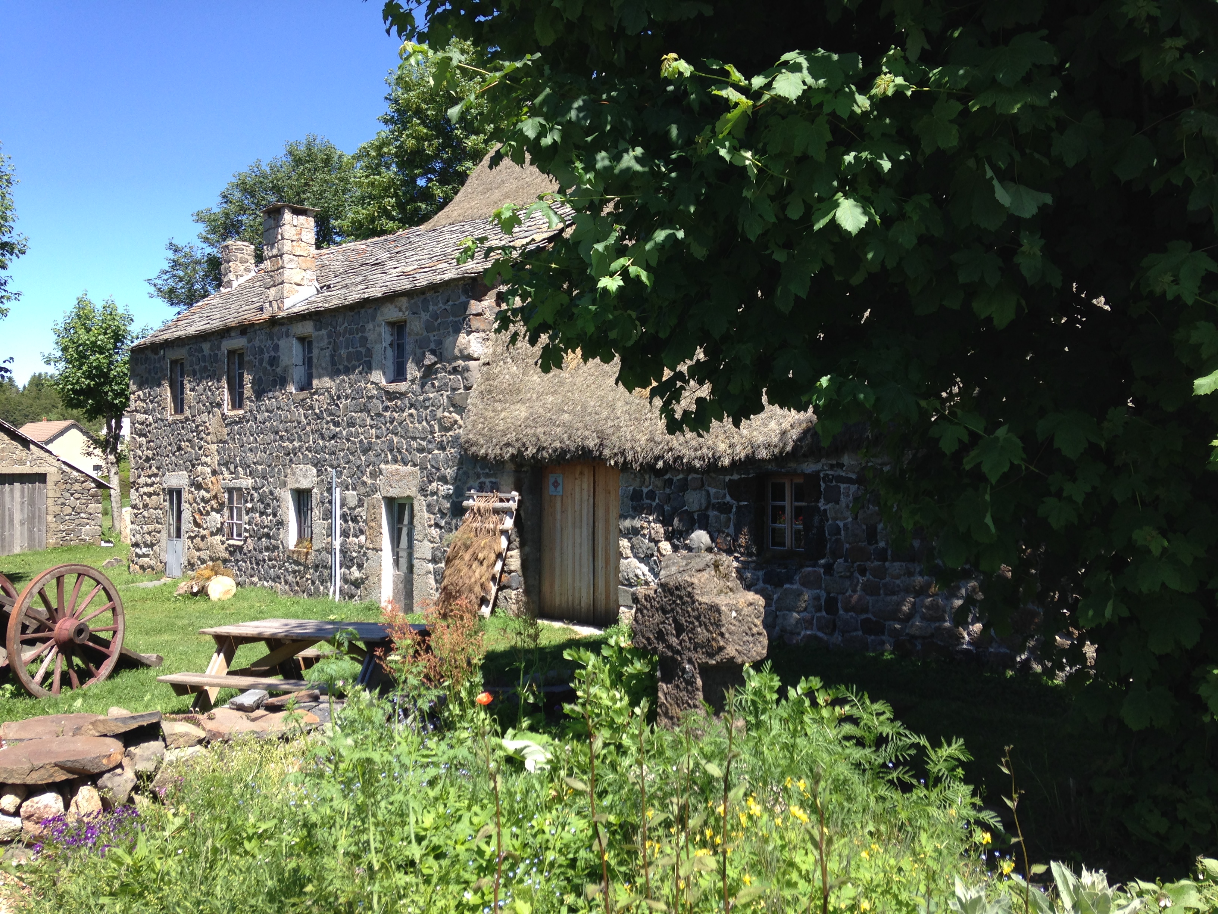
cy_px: 457
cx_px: 609
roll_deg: -0.3
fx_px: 1161
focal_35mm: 33
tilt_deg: +0.1
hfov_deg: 55.4
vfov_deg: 42.9
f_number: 2.4
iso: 50
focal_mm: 4.12
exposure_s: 1/583
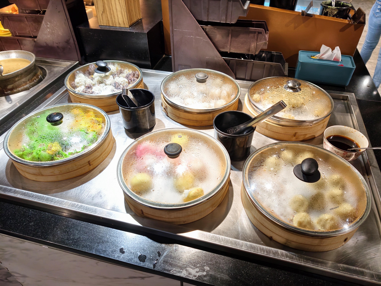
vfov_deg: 56.8
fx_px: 264
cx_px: 190
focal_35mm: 24
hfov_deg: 71.6
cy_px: 143
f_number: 1.57
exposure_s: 1/120
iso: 71
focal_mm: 7
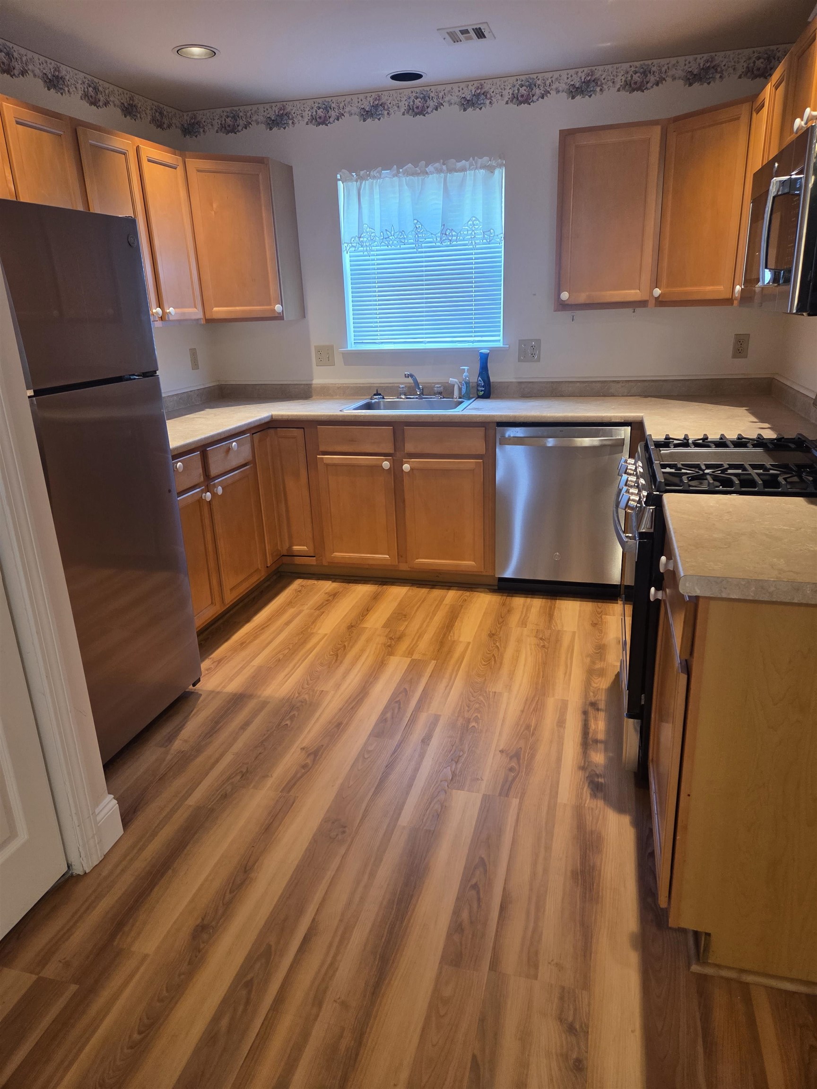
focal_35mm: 23
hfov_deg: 58.9
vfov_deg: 73.9
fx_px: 724
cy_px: 544
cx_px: 408
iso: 250
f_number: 1.8
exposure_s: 1/120
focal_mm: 5.4
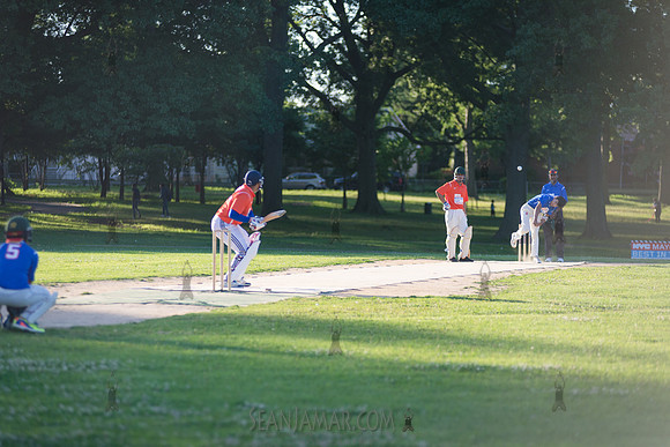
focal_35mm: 155
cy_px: 224
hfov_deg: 13.2
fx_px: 2885
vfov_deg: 8.9
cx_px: 335
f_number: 2.8
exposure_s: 1/2500
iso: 400
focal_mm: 155
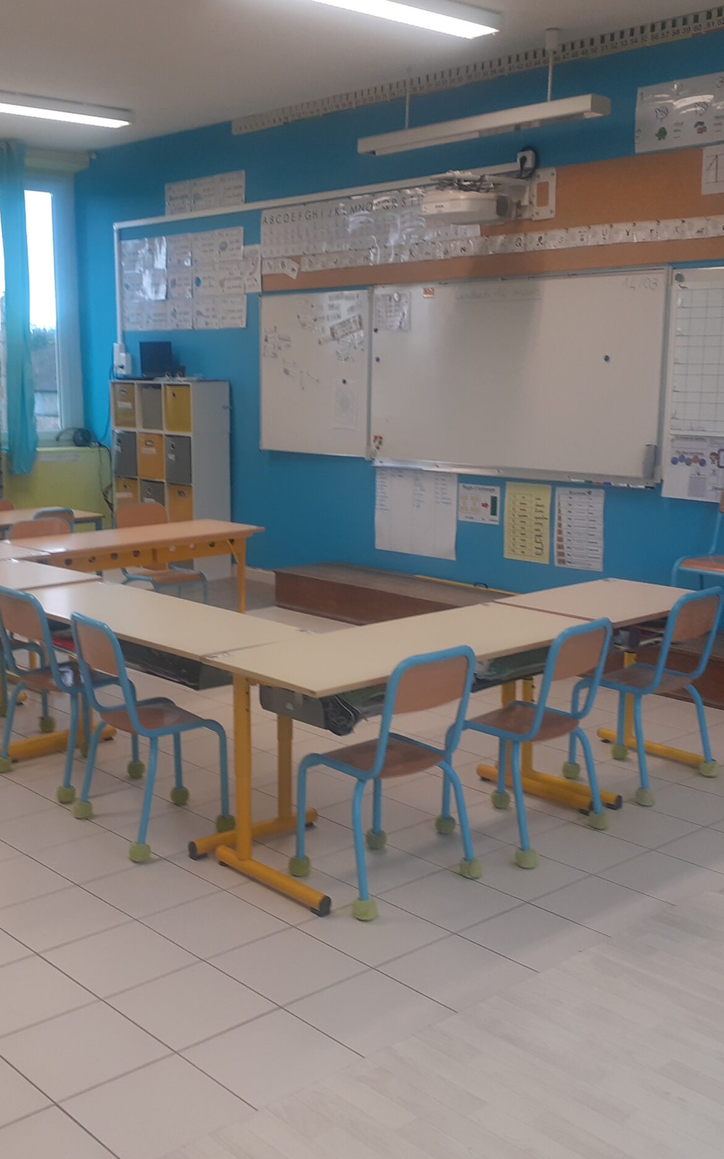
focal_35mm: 39
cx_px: 267
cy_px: 584
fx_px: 1232
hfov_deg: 32.6
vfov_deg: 50.4
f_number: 1.9
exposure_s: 1/50
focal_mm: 3.6
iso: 64
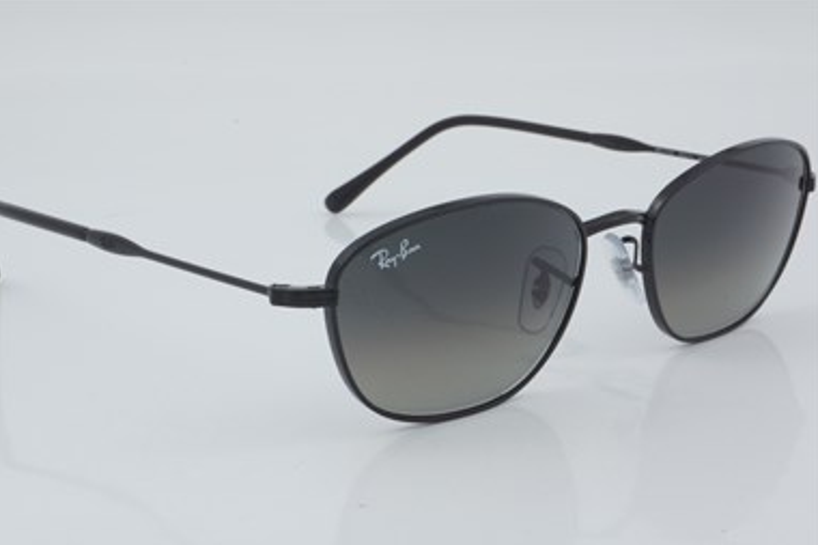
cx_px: 394
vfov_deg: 17.3
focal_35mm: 79
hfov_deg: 25.7
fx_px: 1794
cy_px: 282
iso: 100
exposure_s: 1/4
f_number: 29
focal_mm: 50
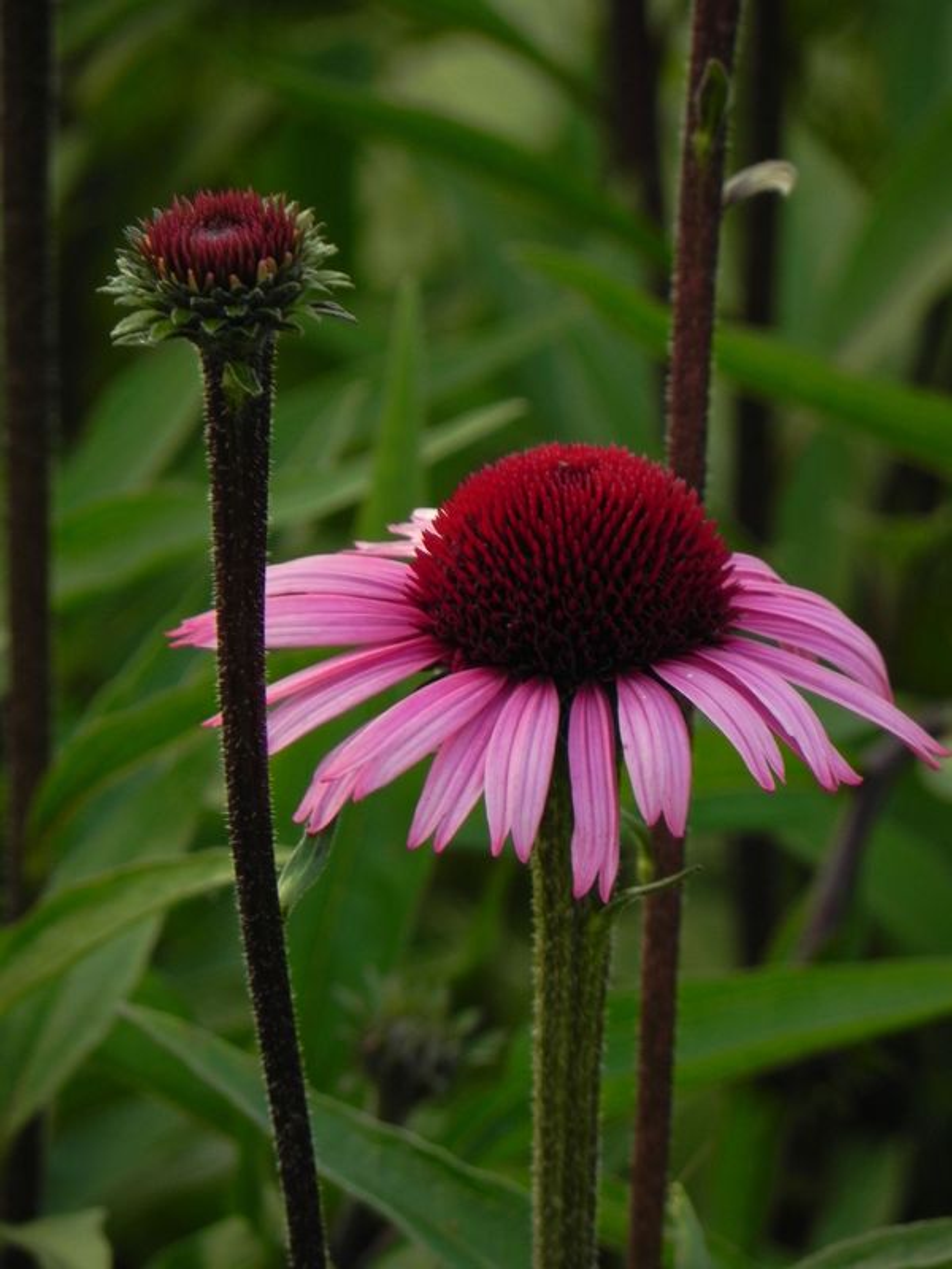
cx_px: 476
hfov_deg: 2.5
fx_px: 22185
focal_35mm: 605
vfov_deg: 3.3
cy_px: 634
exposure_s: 1/25
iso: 160
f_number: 5
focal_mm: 107.6
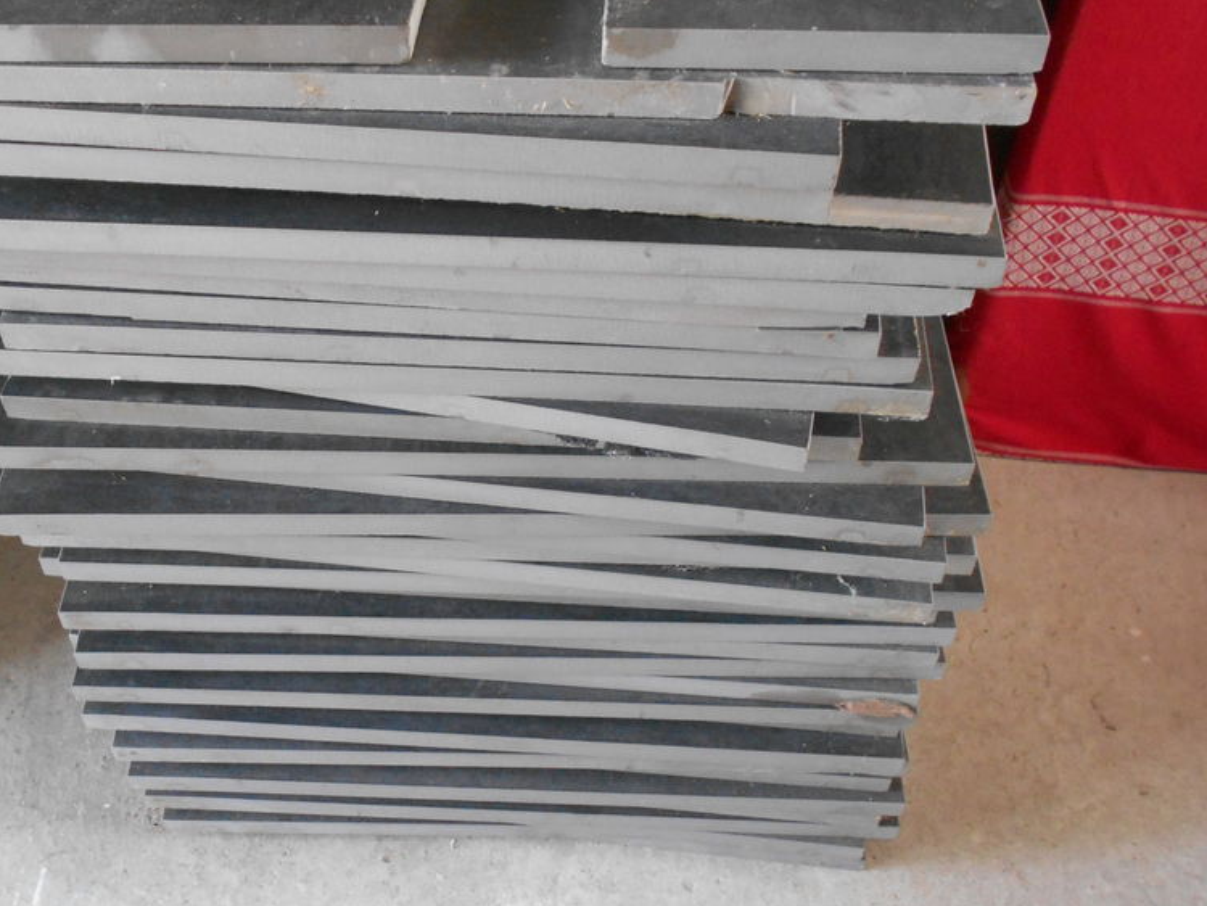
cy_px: 472
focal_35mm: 40
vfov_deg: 36.0
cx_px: 443
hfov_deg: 46.3
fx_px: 1395
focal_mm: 5.1
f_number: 3.4
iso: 400
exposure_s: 1/20
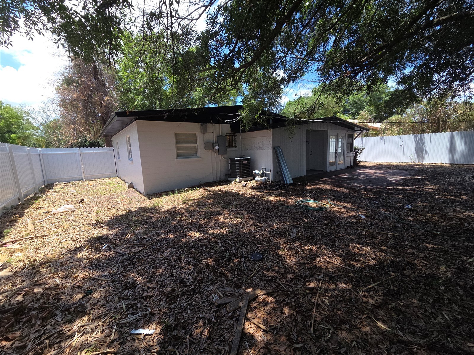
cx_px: 237
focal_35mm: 13
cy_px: 178
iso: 50
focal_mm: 2.2
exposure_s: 1/769
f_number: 2.2
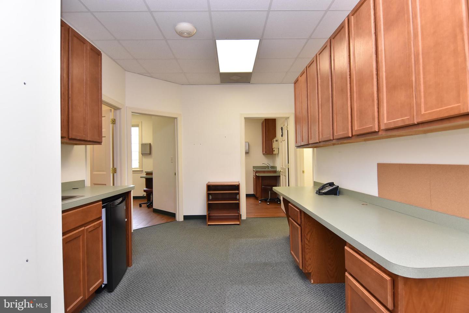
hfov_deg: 90.0
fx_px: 235
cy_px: 156
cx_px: 234
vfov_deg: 67.5
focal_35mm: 18
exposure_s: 1/100
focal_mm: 12
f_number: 6.3
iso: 800
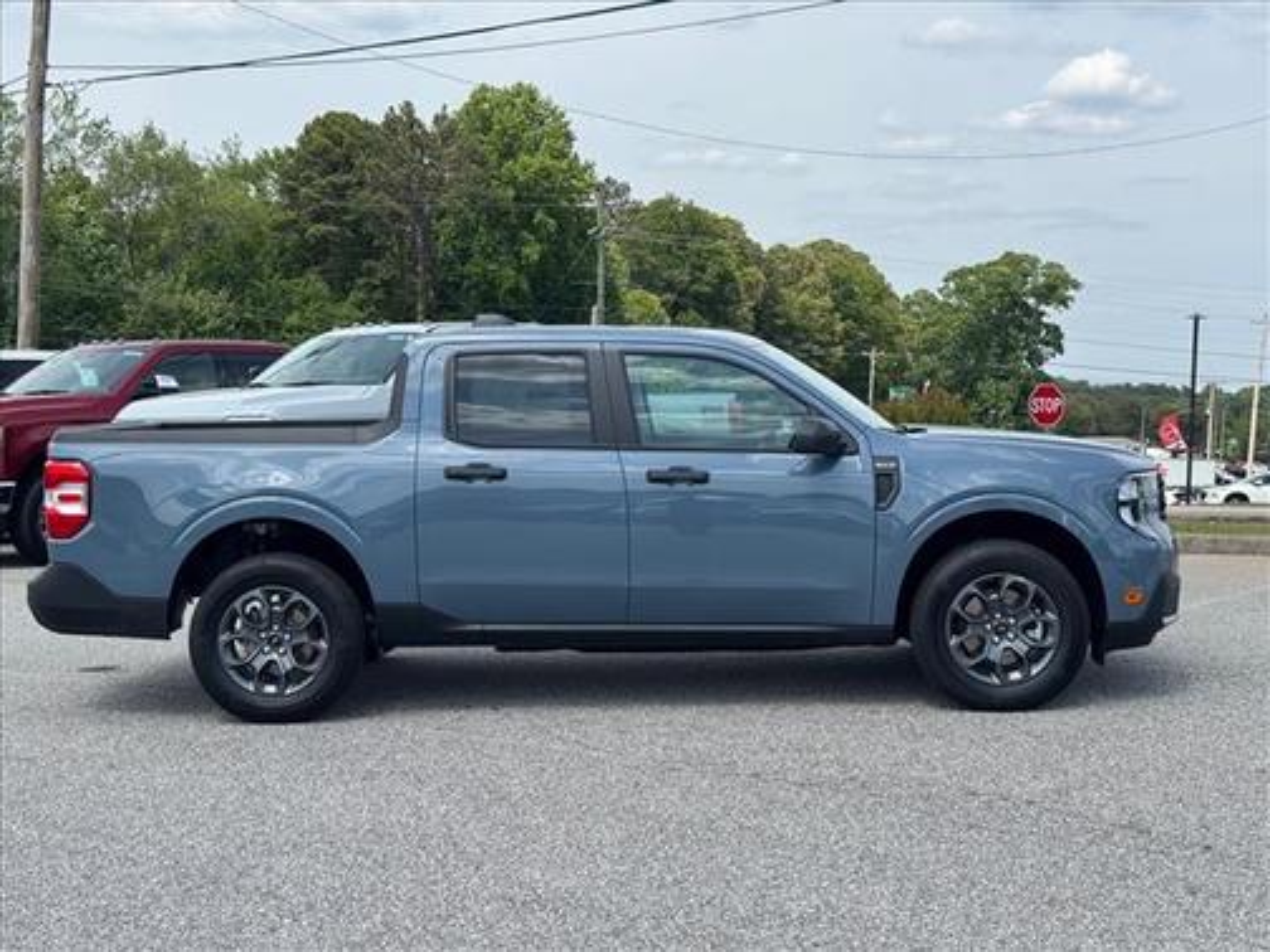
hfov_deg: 39.7
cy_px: 476
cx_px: 635
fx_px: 1761
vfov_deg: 30.3
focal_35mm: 48
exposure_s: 1/3425
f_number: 1.78
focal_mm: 6.76
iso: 64
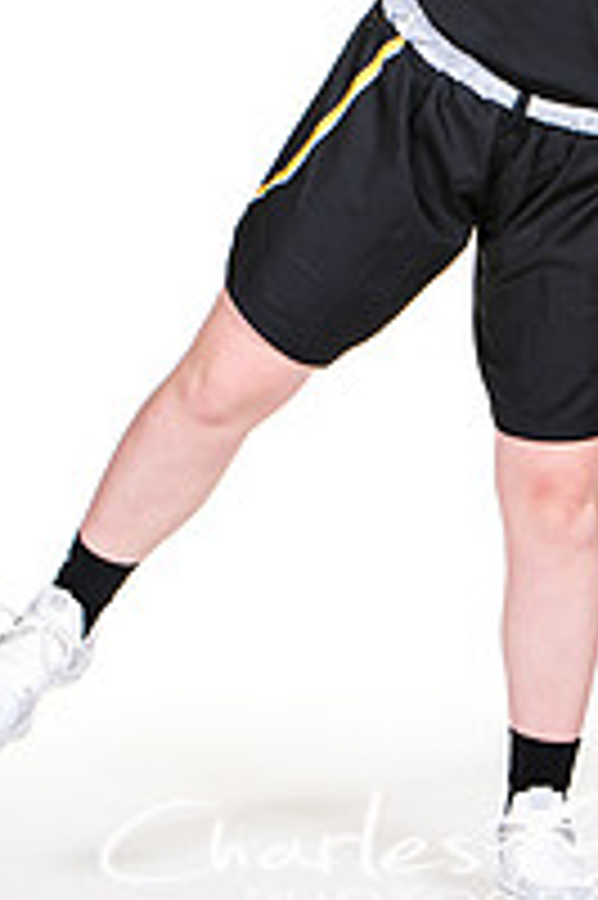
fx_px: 6913
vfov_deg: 7.4
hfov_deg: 4.9
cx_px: 531
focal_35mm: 277
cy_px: 40
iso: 200
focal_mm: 82
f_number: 6.3
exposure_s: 1/160
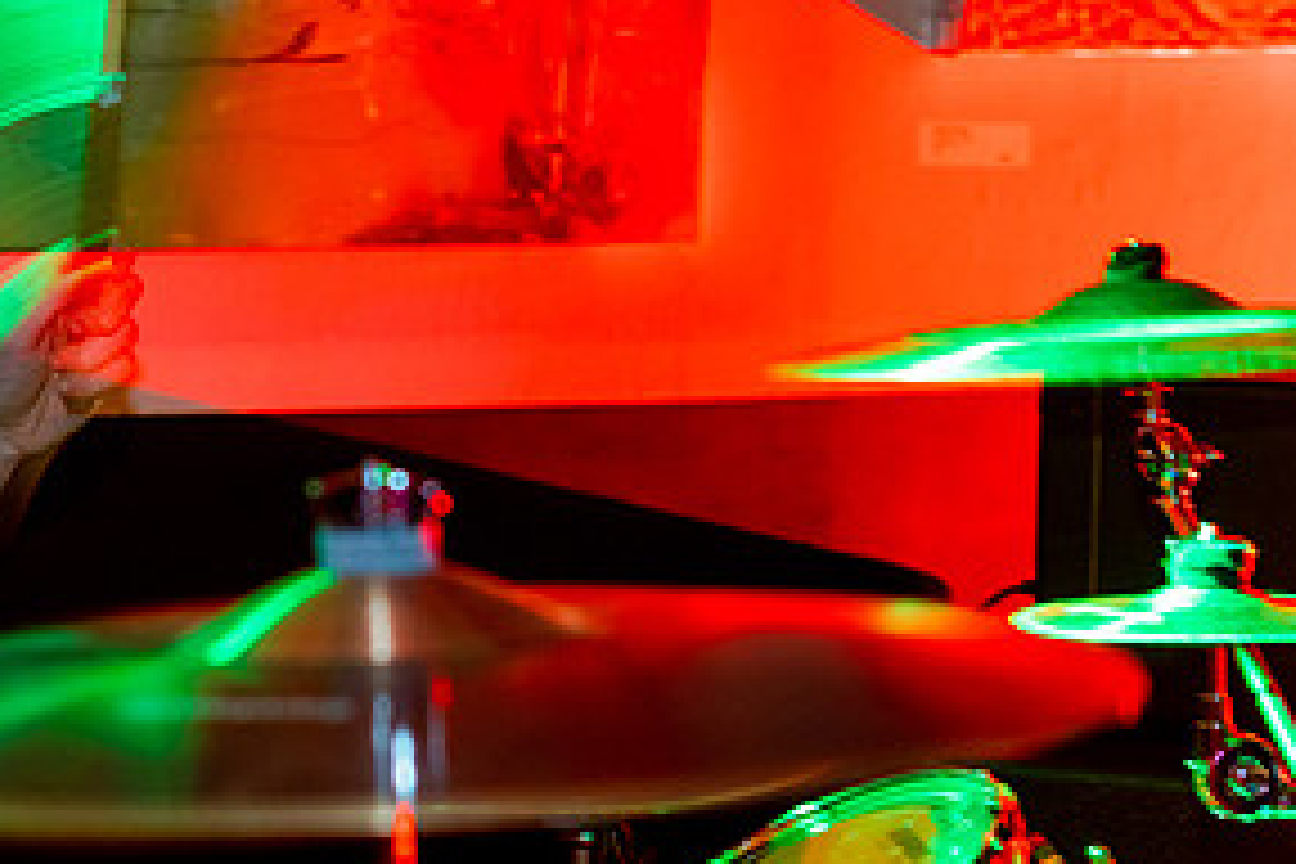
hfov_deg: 17.8
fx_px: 4068
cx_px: 119
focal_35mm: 113
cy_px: 293
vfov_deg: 12.1
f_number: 2.8
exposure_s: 1/15
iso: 1000
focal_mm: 50
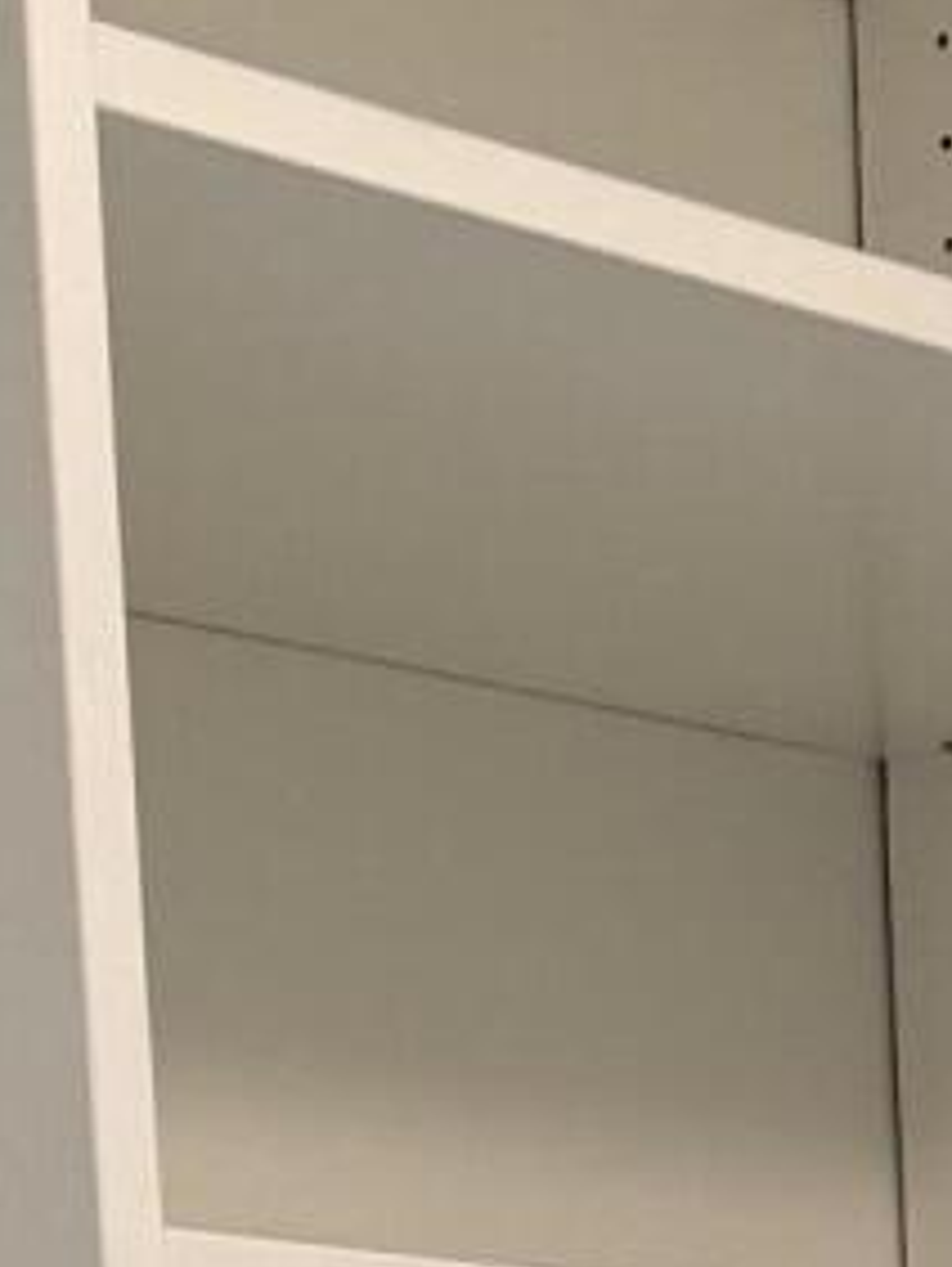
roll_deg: +1.1
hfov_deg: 8.5
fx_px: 6224
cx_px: 1635
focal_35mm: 170
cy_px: 3114
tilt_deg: -9.3
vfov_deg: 10.0
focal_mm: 6.76
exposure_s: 1/60
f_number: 1.78
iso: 160
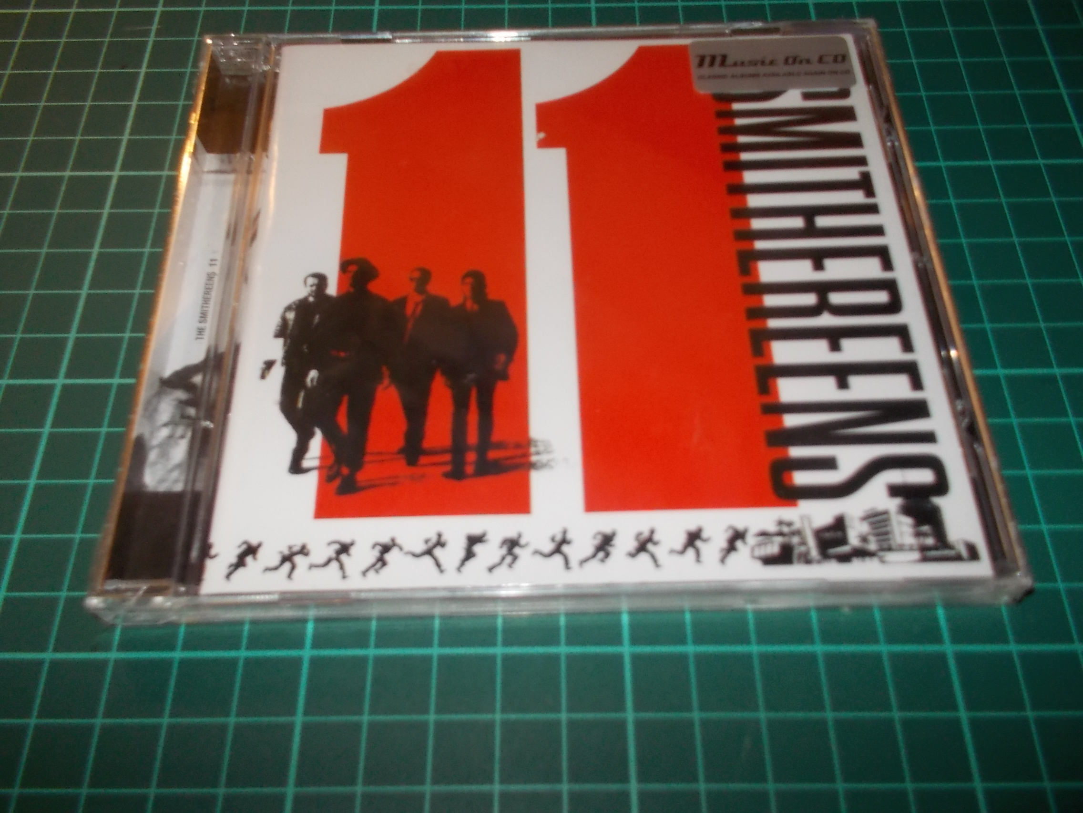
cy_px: 406
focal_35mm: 29
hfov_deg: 61.7
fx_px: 907
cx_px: 542
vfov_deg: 48.2
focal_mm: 4.1
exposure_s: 1/30
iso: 200
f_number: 3.3
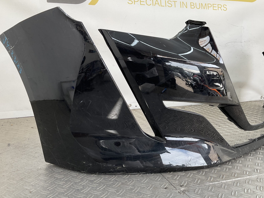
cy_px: 109
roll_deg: -1.5
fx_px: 267
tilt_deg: -11.0
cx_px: 145
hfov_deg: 52.5
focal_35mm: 35
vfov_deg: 40.7
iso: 16
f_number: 1.8
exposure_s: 1/111
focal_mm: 3
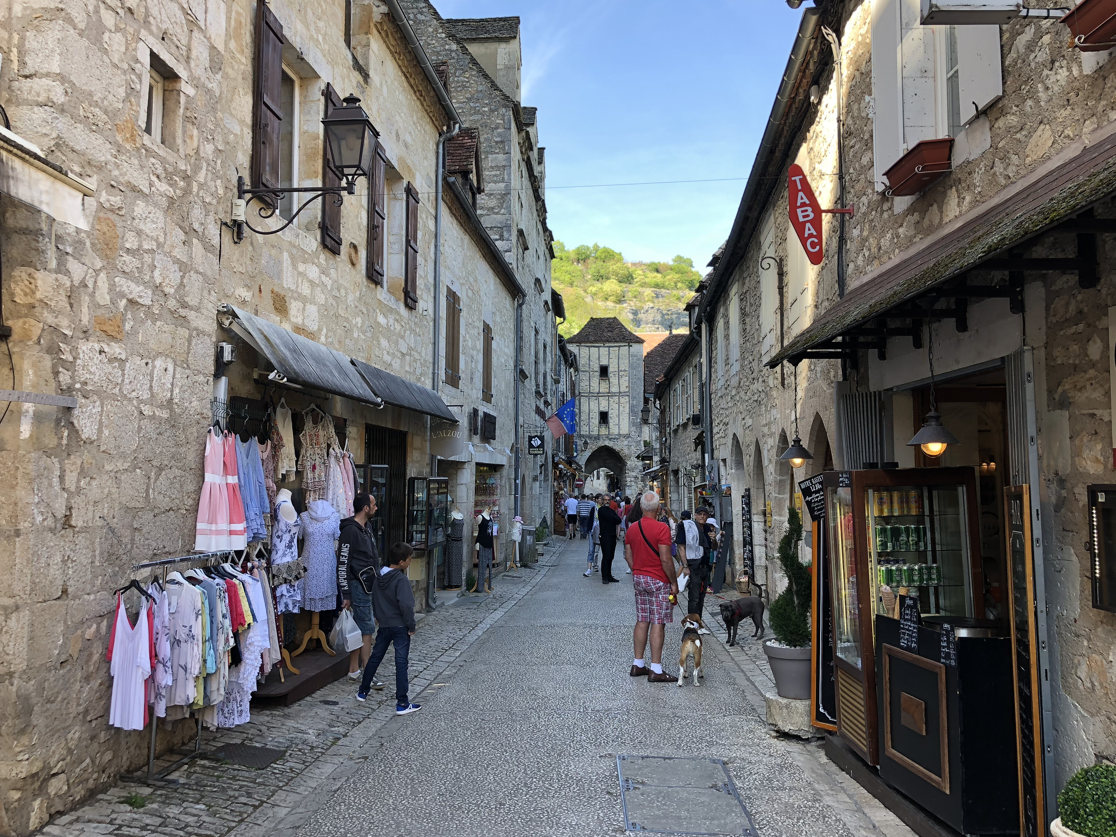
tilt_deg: +4.3
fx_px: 935
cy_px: 420
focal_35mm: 29
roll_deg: +0.8
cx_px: 544
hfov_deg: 61.6
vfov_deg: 48.2
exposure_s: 1/120
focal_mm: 4
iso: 20
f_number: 1.8
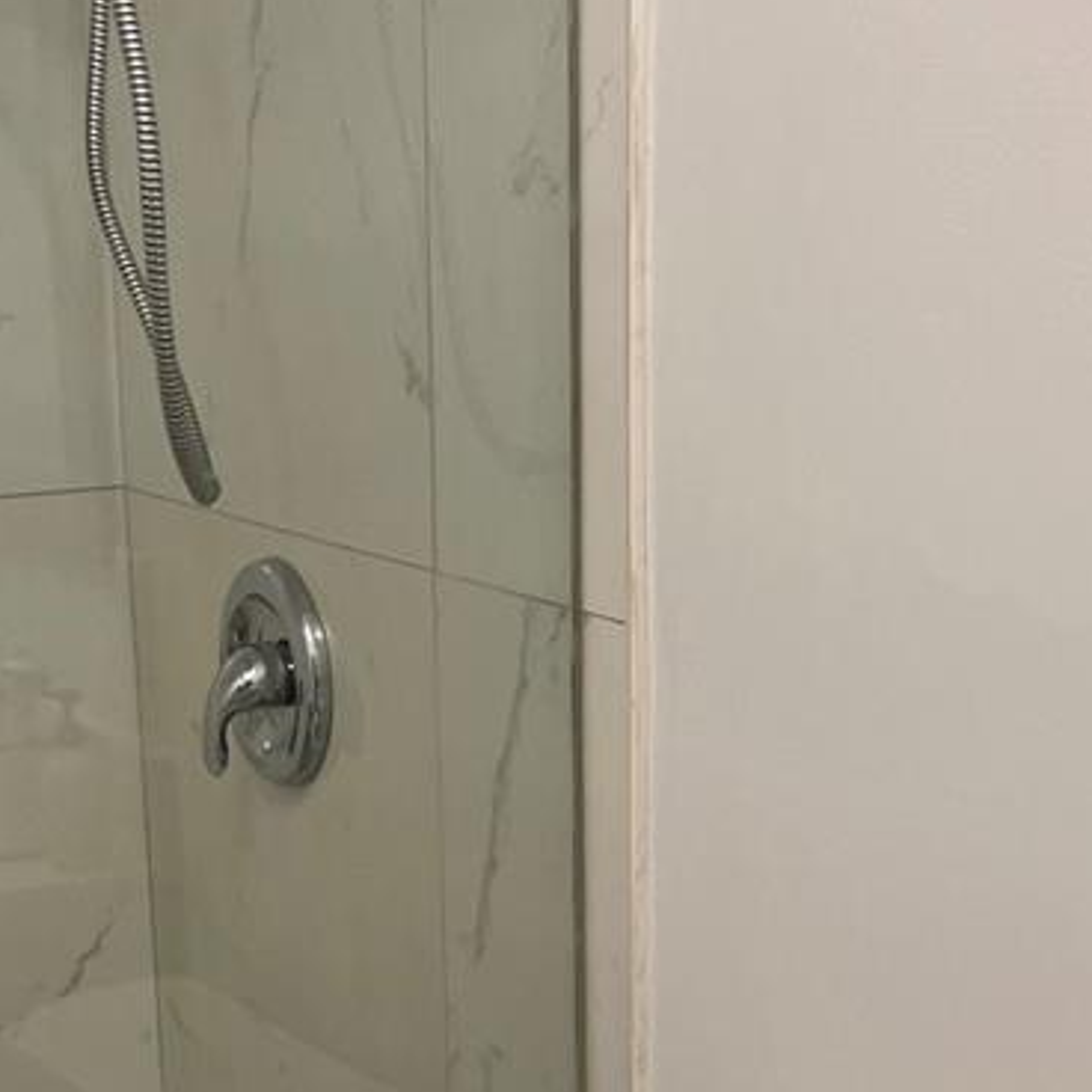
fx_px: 2677
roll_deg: +1.9
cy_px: 997
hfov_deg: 23.0
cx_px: 427
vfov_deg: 22.5
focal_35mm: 75
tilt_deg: -18.1
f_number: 1.6
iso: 80
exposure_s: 1/121
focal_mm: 4.2
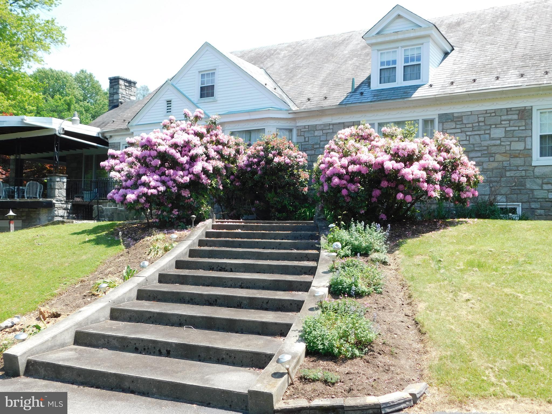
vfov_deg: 39.7
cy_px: 207
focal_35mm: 36
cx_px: 276
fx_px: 574
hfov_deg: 51.4
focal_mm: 6.3
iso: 125
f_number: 3.5
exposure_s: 1/400
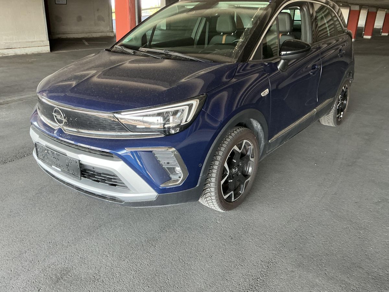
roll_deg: -2.7
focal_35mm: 28
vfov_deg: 49.7
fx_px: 315
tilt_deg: -23.6
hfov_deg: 63.4
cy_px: 146
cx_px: 194
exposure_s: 1/60
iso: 100
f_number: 1.8
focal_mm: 3
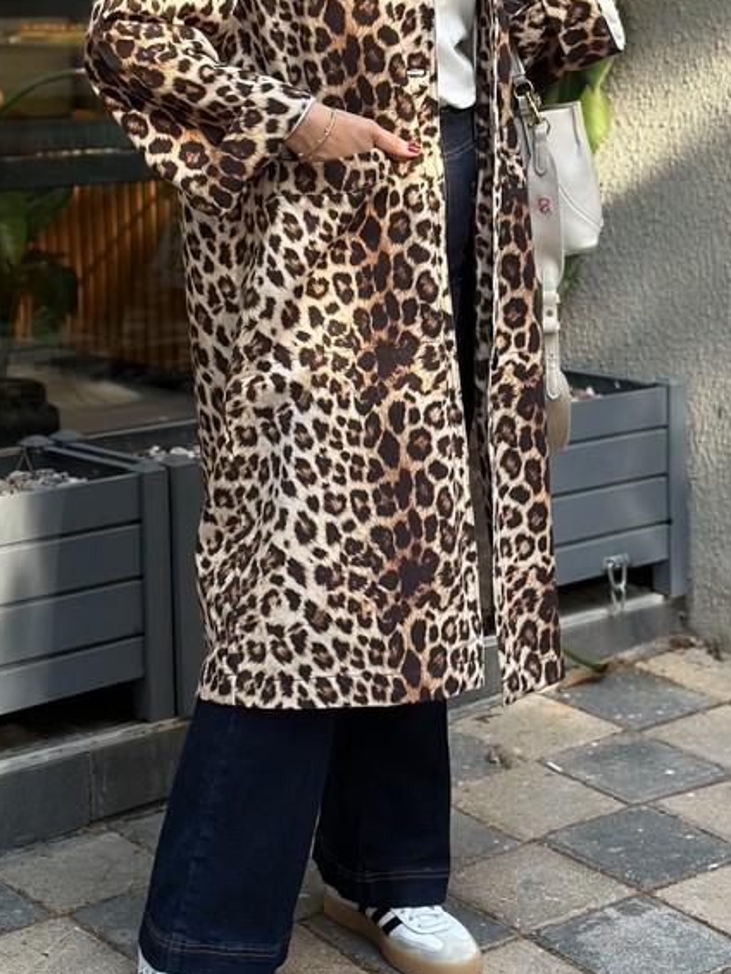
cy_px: 298
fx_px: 2392
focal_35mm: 85
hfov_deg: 17.4
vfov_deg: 22.9
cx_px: 336
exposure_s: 1/482
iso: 80
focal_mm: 6.86
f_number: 1.78
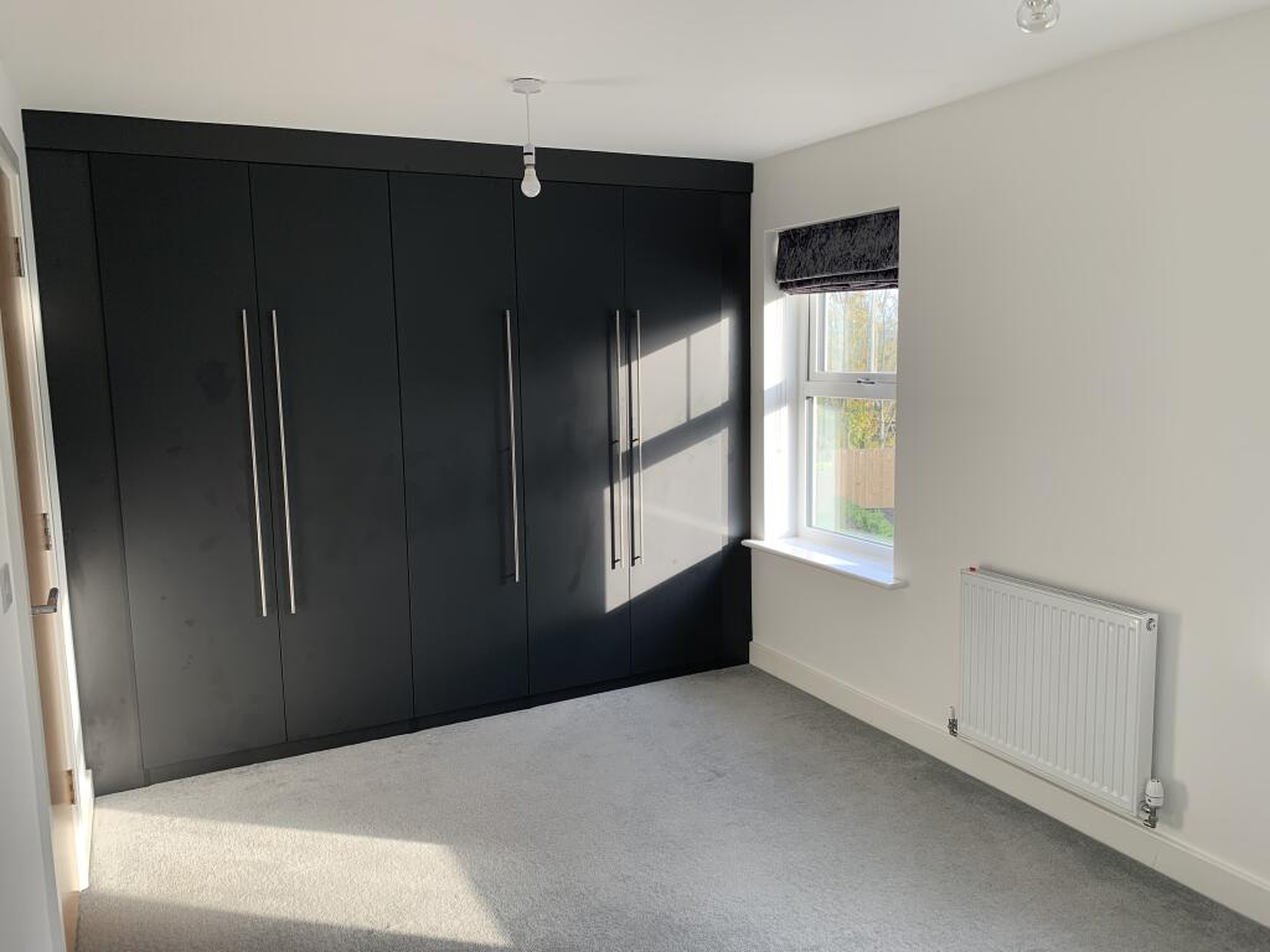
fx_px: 954
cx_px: 635
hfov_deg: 67.3
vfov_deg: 53.1
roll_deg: +1.0
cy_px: 476
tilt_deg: -8.7
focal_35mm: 26
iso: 50
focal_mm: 4.25
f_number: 1.8
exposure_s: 1/121
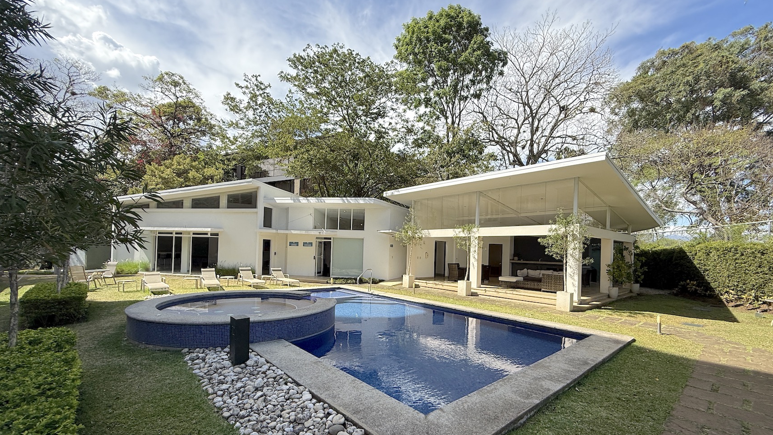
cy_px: 247
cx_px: 395
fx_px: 328
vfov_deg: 66.8
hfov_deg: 99.4
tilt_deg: +0.9
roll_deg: -1.5
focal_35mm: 16
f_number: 2.2
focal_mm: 2.22
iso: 50
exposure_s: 1/1001
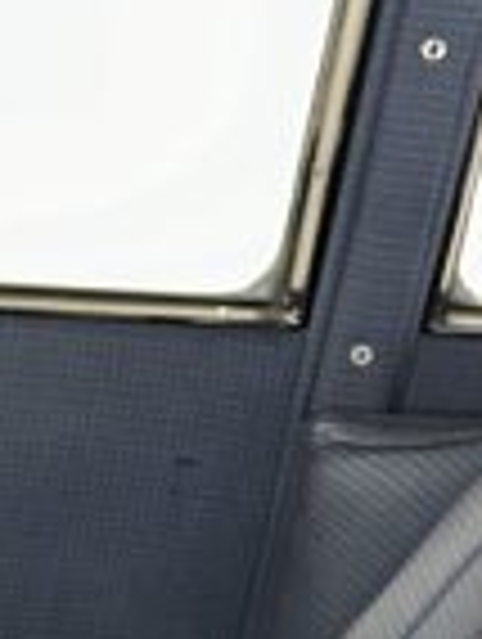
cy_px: 1026
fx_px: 1999
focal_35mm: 108
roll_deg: -2.8
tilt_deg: -33.1
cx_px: -518
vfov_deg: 16.2
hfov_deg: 12.0
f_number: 1.78
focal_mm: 6.86
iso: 80
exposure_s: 1/4
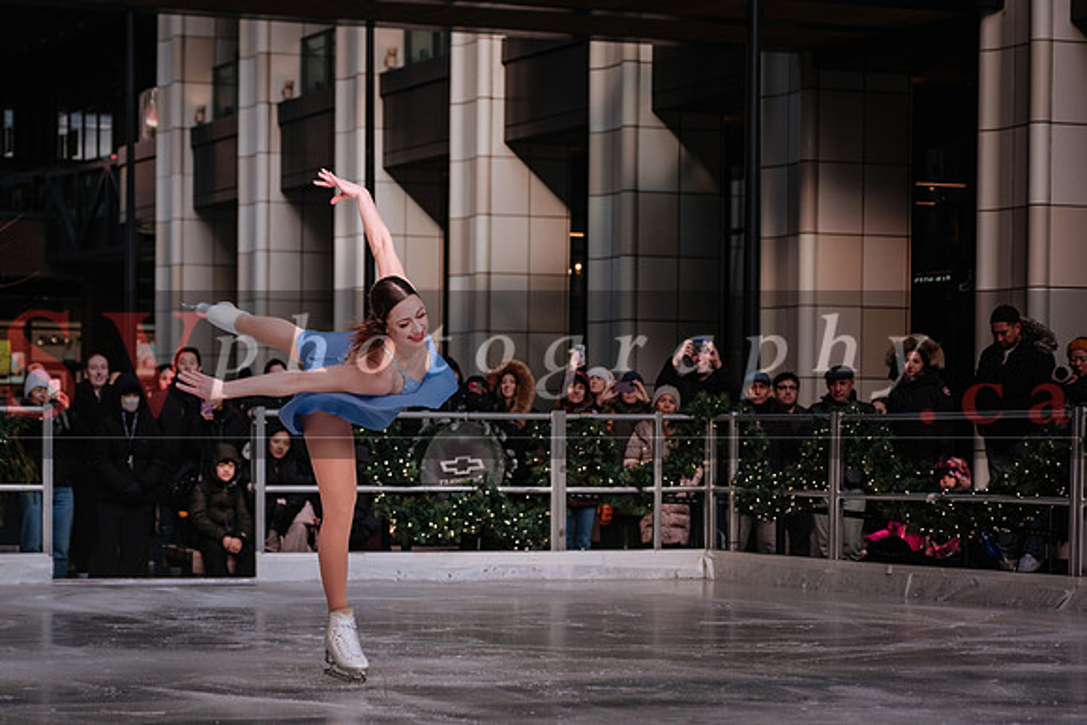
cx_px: 397
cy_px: 460
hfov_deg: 20.8
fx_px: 2952
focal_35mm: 98
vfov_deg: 14.0
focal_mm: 51.6
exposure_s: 1/800
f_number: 2.8
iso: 125
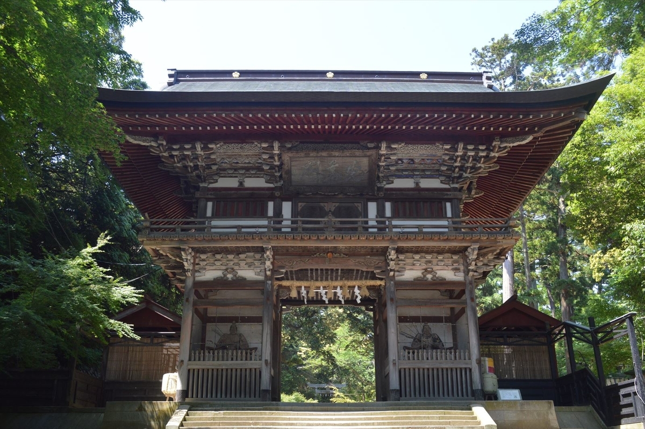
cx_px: 322
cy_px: 214
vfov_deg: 39.9
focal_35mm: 33
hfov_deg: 57.3
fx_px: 591
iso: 400
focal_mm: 22
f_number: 7.1
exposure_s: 1/200
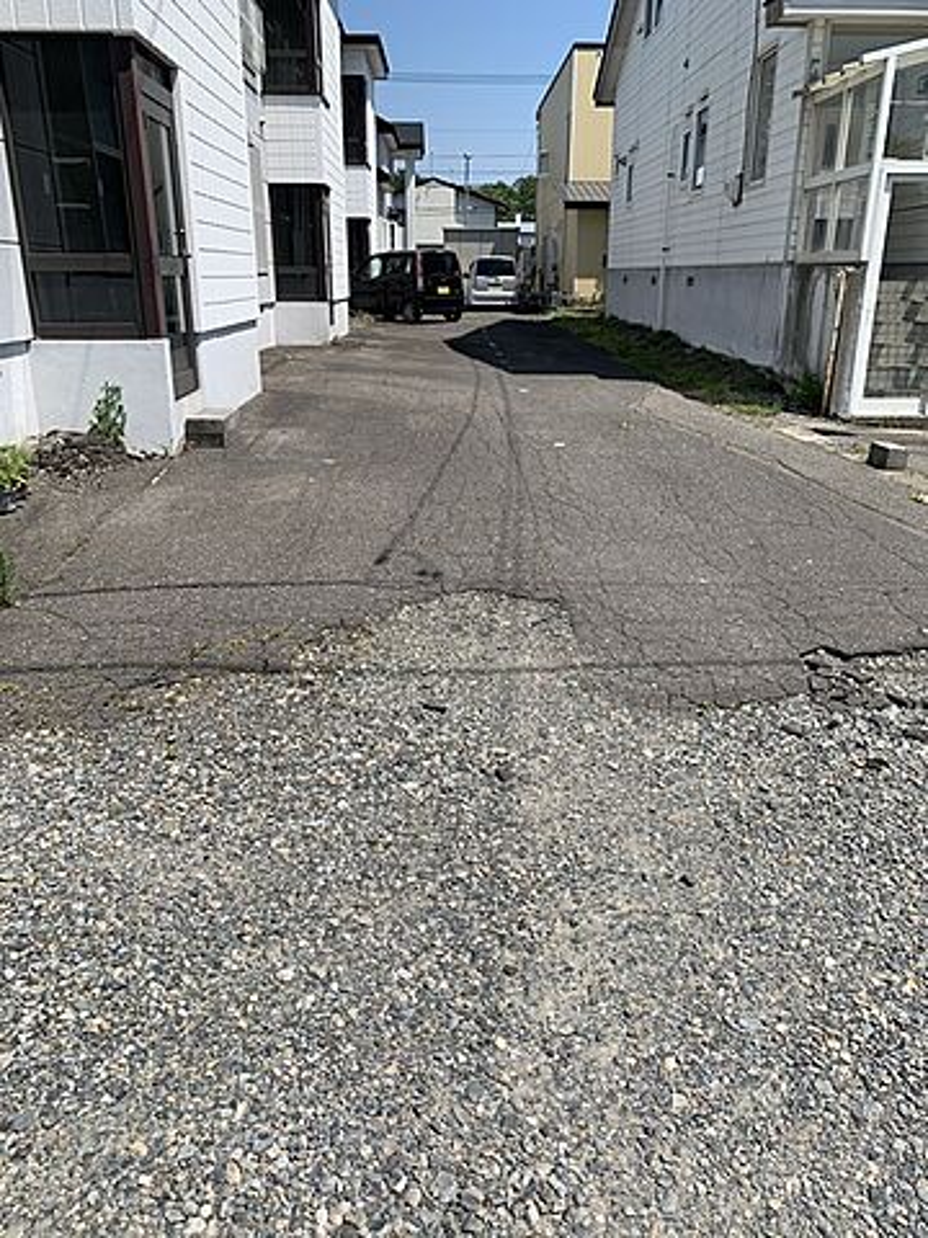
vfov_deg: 67.3
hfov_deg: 53.1
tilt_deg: -19.3
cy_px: 619
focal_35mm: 26
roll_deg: -0.8
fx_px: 929
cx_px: 464
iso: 25
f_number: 1.8
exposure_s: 1/2481
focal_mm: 4.25
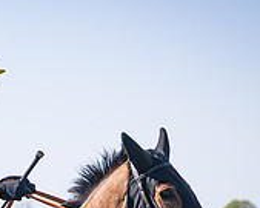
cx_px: 17
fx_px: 2261
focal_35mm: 294
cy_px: 303
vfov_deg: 5.2
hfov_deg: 6.6
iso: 200
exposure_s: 1/1600
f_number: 4
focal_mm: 70
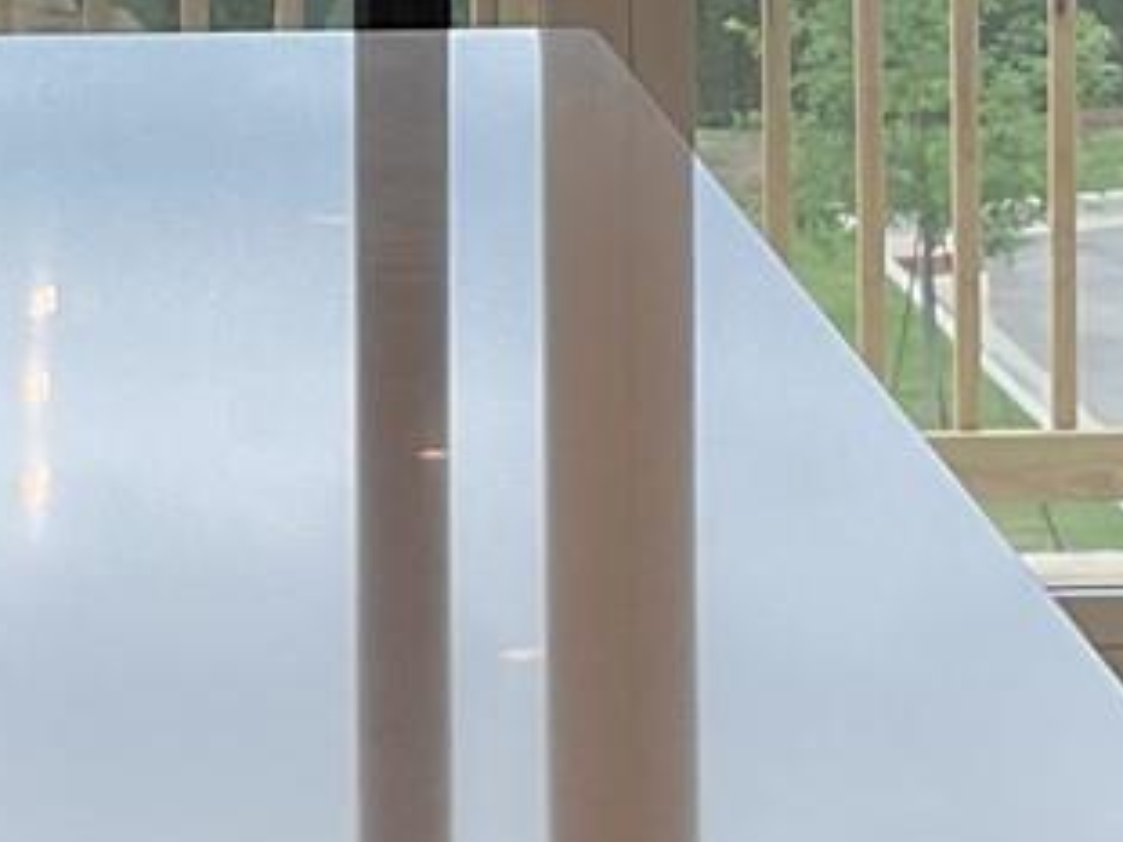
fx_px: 6194
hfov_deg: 10.4
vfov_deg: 7.6
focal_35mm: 191
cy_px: -466
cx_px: 498
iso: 16
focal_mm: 3
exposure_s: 1/140
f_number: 1.8
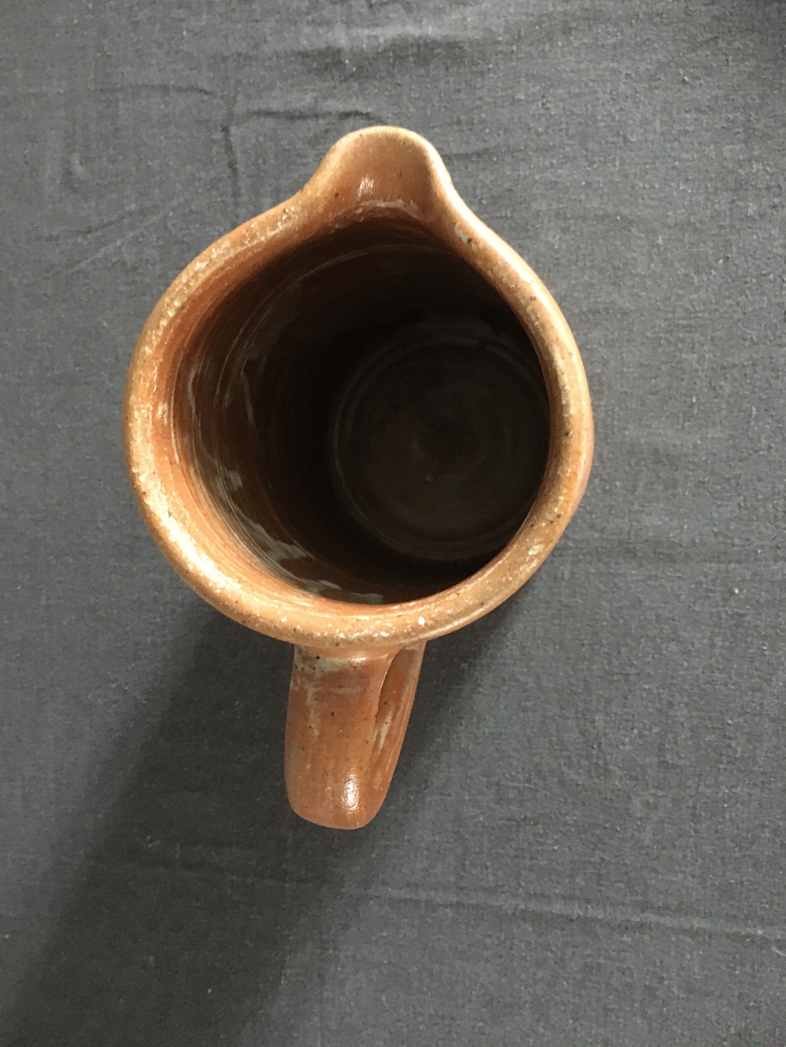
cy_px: 524
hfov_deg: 48.2
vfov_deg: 61.7
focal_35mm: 29
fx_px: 878
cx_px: 393
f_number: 2.2
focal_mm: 4.15
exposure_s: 1/17
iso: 500
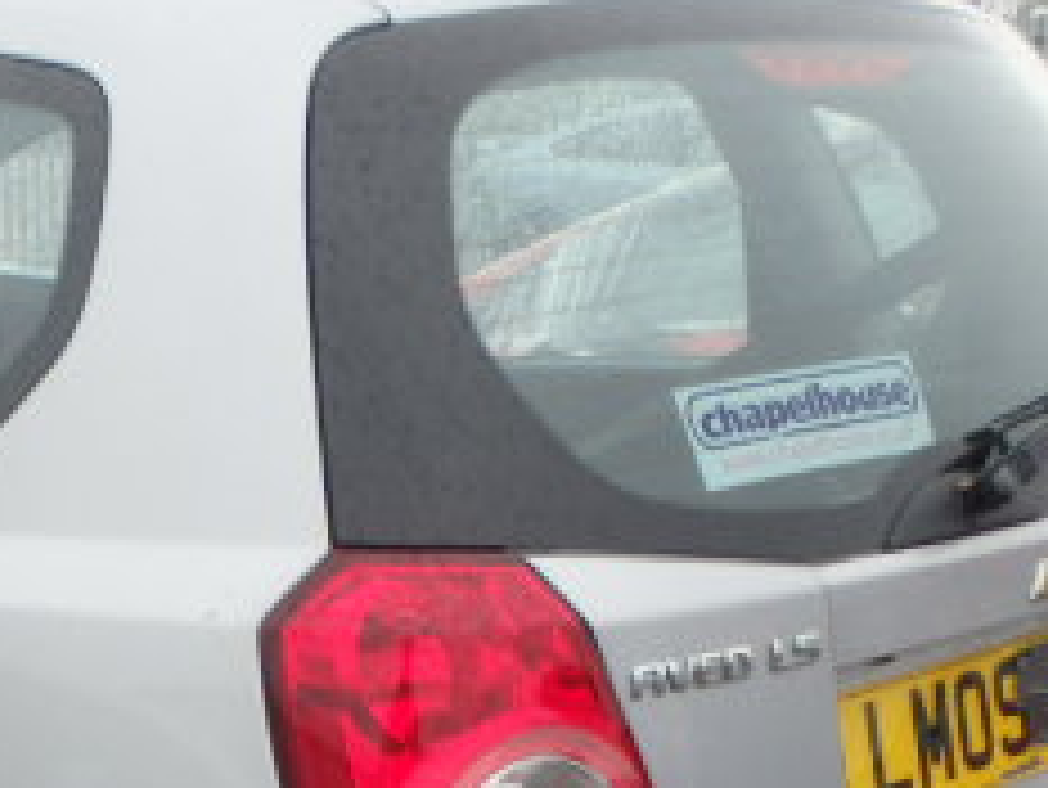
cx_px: 45
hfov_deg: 24.4
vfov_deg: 18.1
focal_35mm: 77
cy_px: 959
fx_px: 2332
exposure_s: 1/60
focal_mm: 5
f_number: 3.9
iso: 125
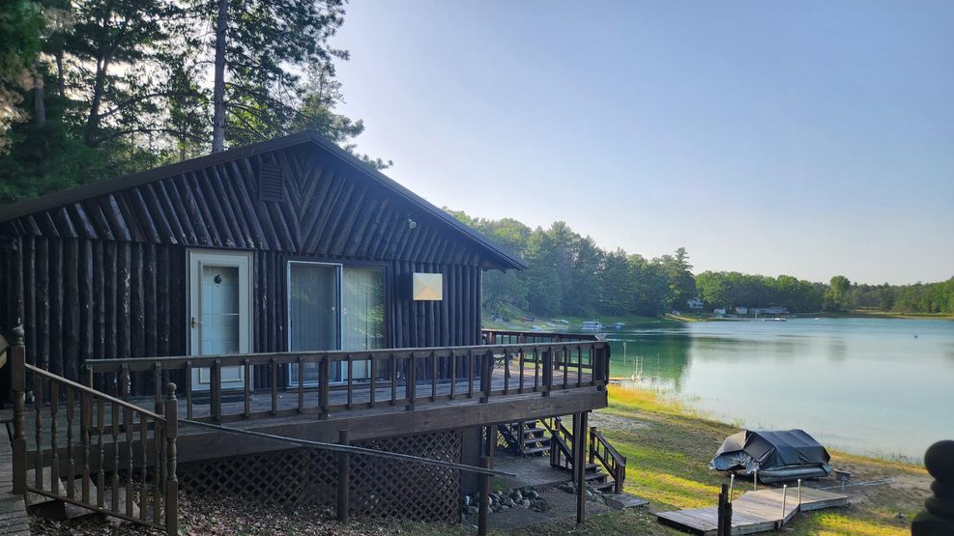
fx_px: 658
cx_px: 485
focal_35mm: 26
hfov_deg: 71.9
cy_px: 347
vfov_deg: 43.9
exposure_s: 1/468
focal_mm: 5.4
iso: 20
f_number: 1.8
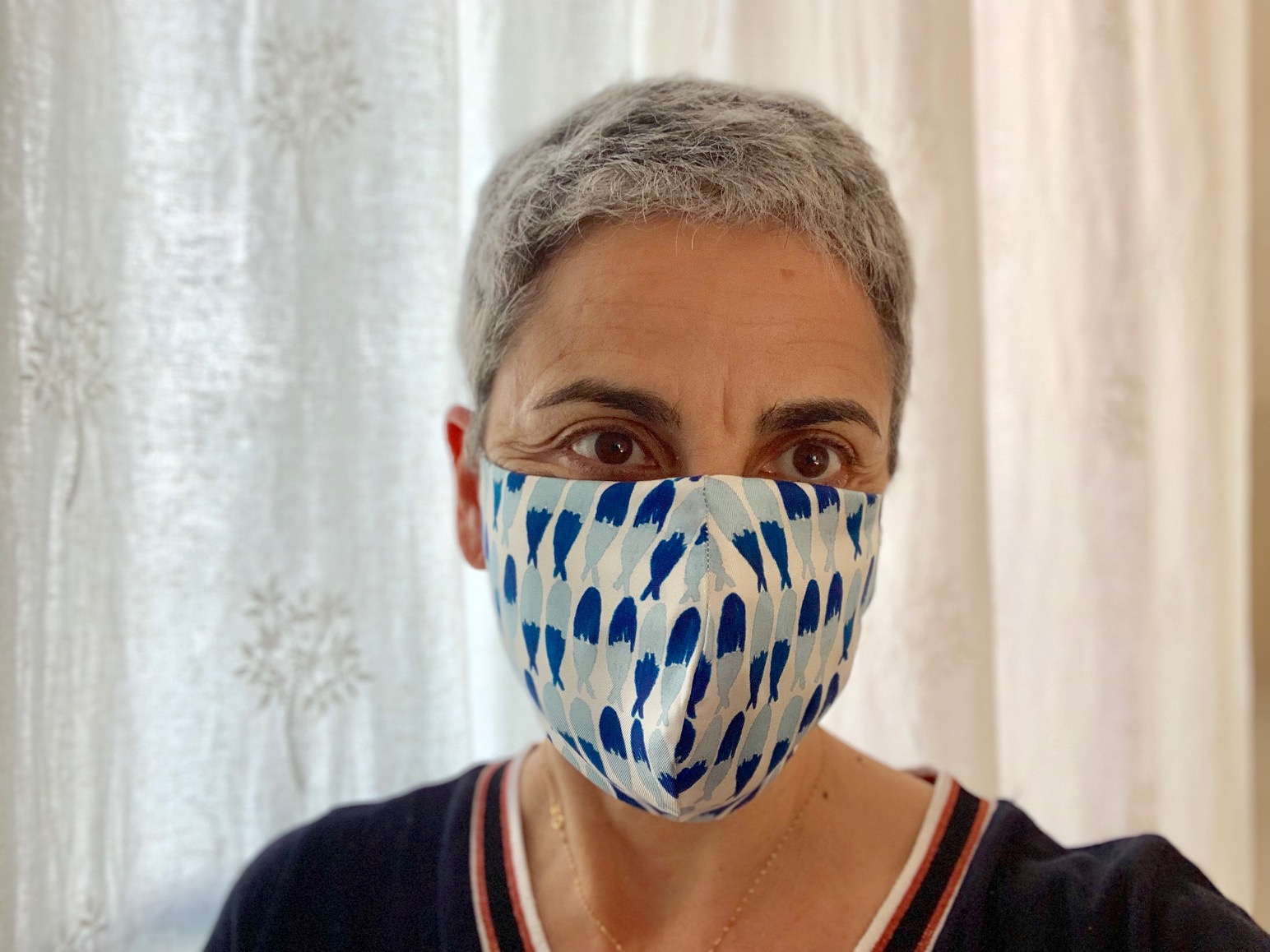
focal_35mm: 32
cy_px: 476
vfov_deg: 44.2
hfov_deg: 56.8
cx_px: 635
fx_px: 1174
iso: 64
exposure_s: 1/102
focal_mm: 2.87
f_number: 2.2
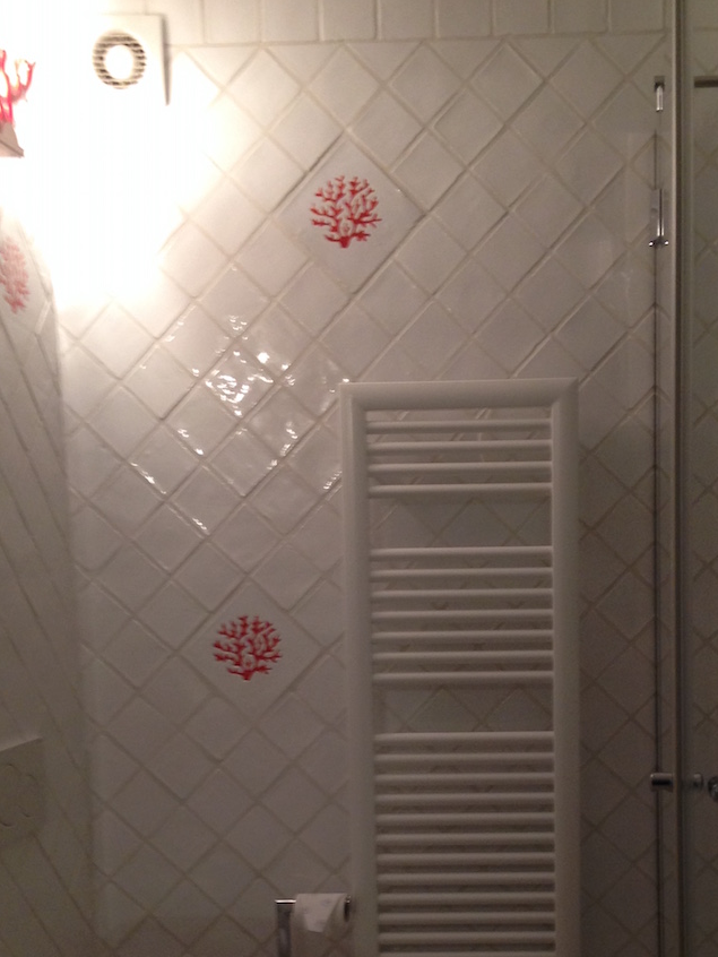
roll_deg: +0.3
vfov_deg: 36.0
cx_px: 456
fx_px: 1437
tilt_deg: -7.9
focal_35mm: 52
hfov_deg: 27.9
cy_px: 715
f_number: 2.4
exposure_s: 1/20
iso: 100
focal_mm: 4.12
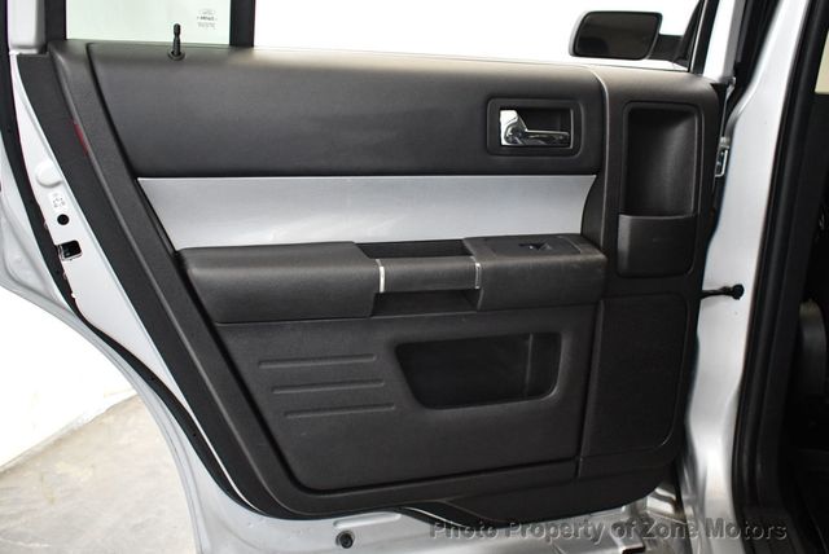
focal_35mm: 36
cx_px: 414
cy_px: 277
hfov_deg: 53.1
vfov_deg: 36.9
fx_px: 830
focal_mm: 18
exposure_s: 1/125
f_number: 3.5
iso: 3200
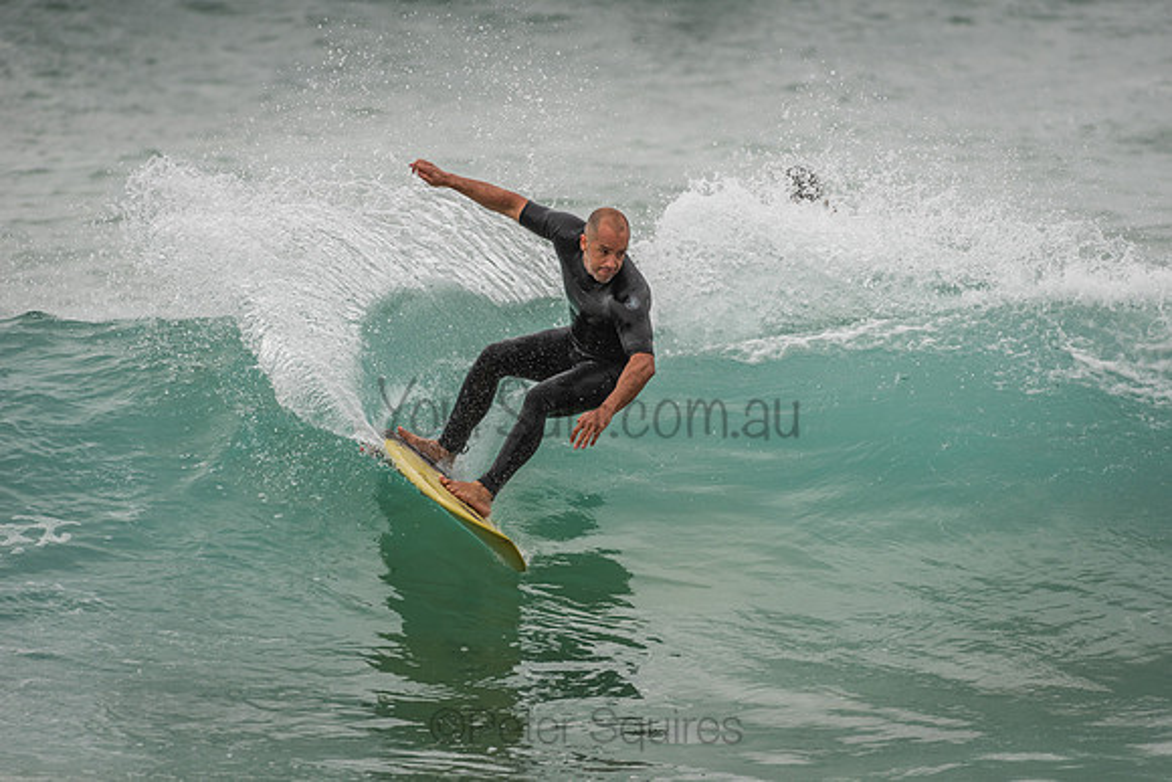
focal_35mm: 500
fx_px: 16281
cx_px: 586
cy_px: 391
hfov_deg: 4.1
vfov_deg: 2.8
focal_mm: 500
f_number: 5.6
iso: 280
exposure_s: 1/2000
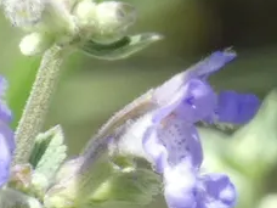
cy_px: 124
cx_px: -111
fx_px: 9002
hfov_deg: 1.8
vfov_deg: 1.3
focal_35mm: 1125
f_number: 5.6
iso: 100
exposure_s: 1/80
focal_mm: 71.7
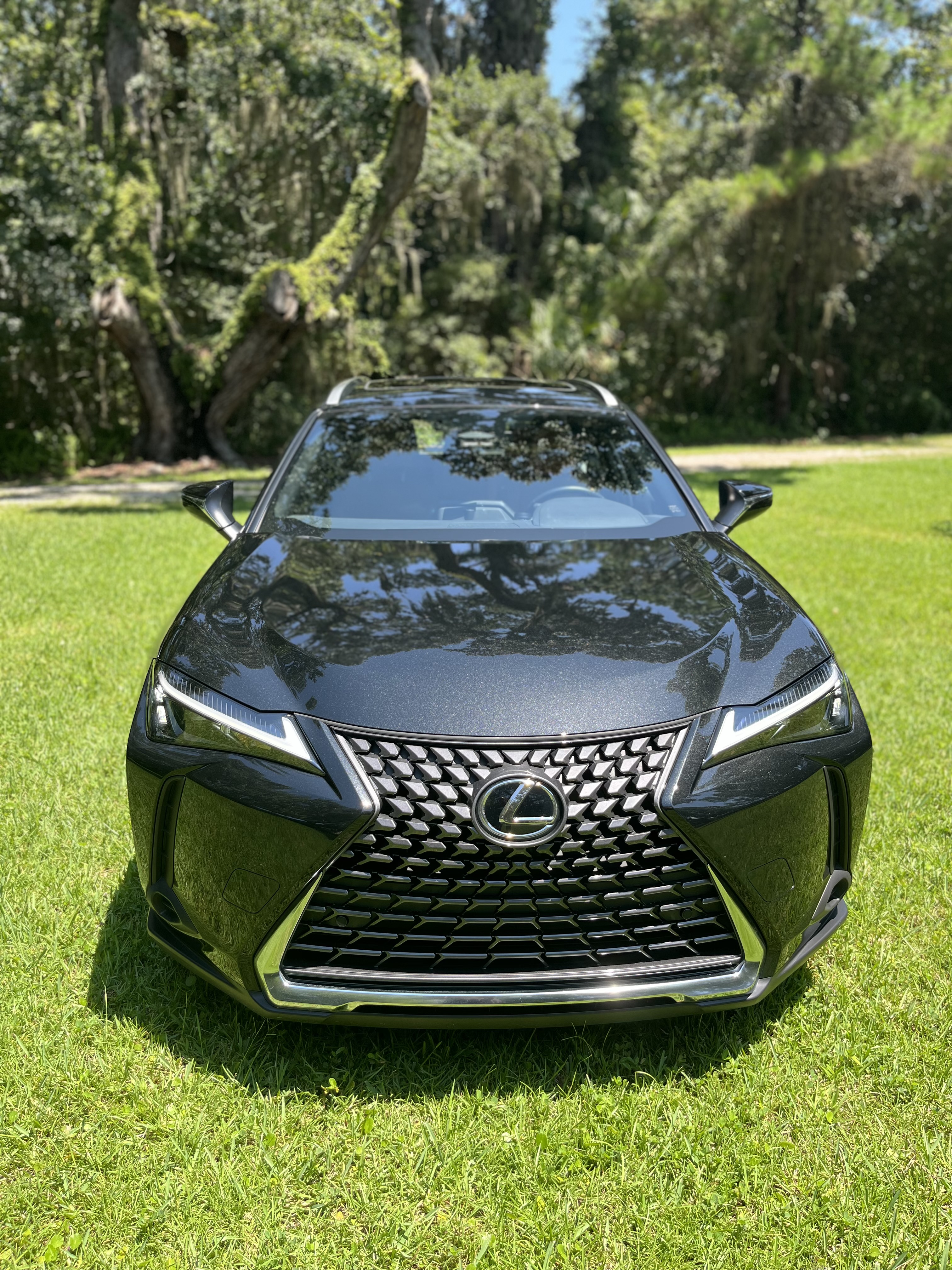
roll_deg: +0.1
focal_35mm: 26
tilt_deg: -15.0
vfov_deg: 67.3
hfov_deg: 53.1
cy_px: 635
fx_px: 953
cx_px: 476
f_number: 1.6
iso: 50
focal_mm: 5.1
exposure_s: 1/816
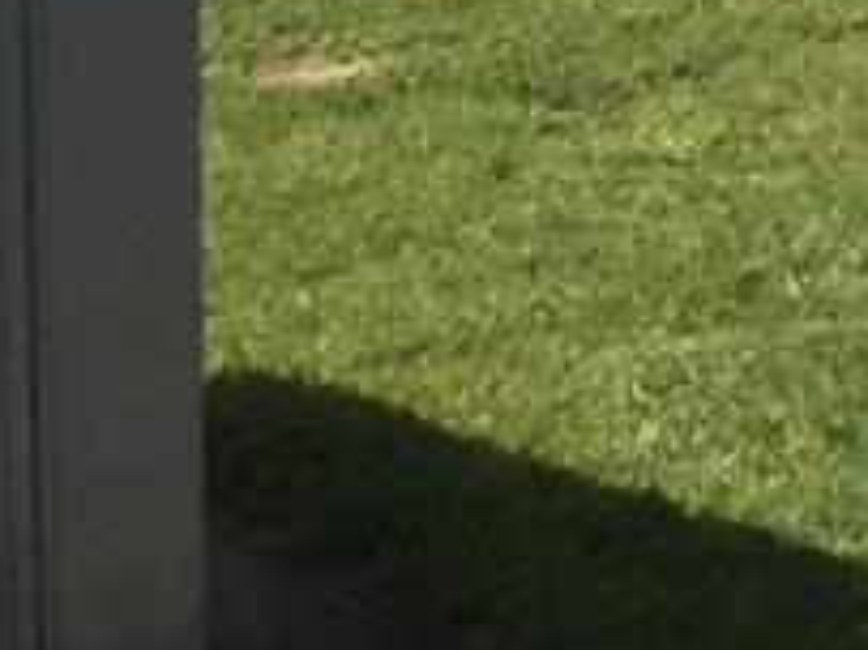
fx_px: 5363
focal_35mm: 214
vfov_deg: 6.6
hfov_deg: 8.0
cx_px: 2574
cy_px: -804
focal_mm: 4.15
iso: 32
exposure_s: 1/2475
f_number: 2.2
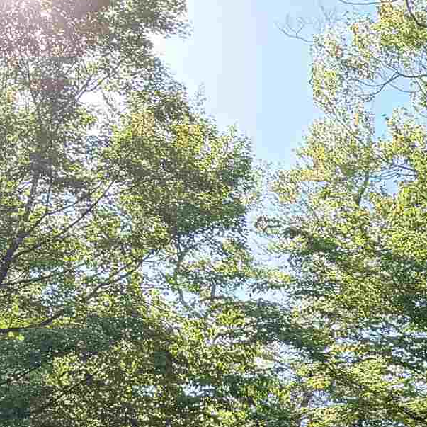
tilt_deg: +3.1
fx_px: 1507
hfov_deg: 15.9
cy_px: 714
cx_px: 415
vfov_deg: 14.6
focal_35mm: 108
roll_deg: +0.2
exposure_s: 1/438
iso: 100
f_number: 1.78
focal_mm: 6.76
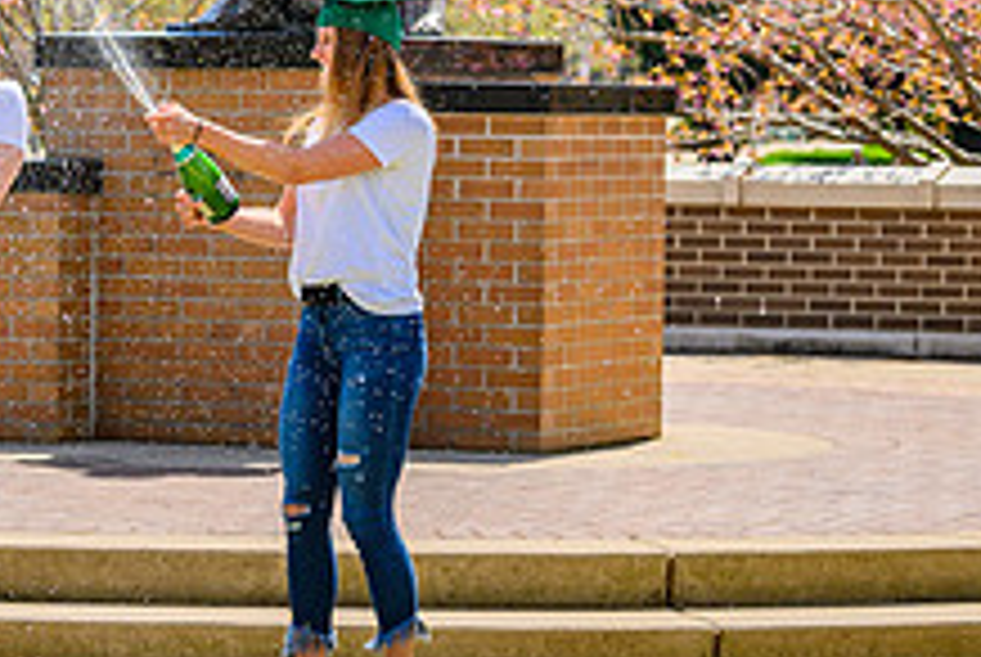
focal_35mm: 218
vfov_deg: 6.3
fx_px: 5948
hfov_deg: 9.4
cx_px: 68
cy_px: -65
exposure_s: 1/2000
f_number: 5.6
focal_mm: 82
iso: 400
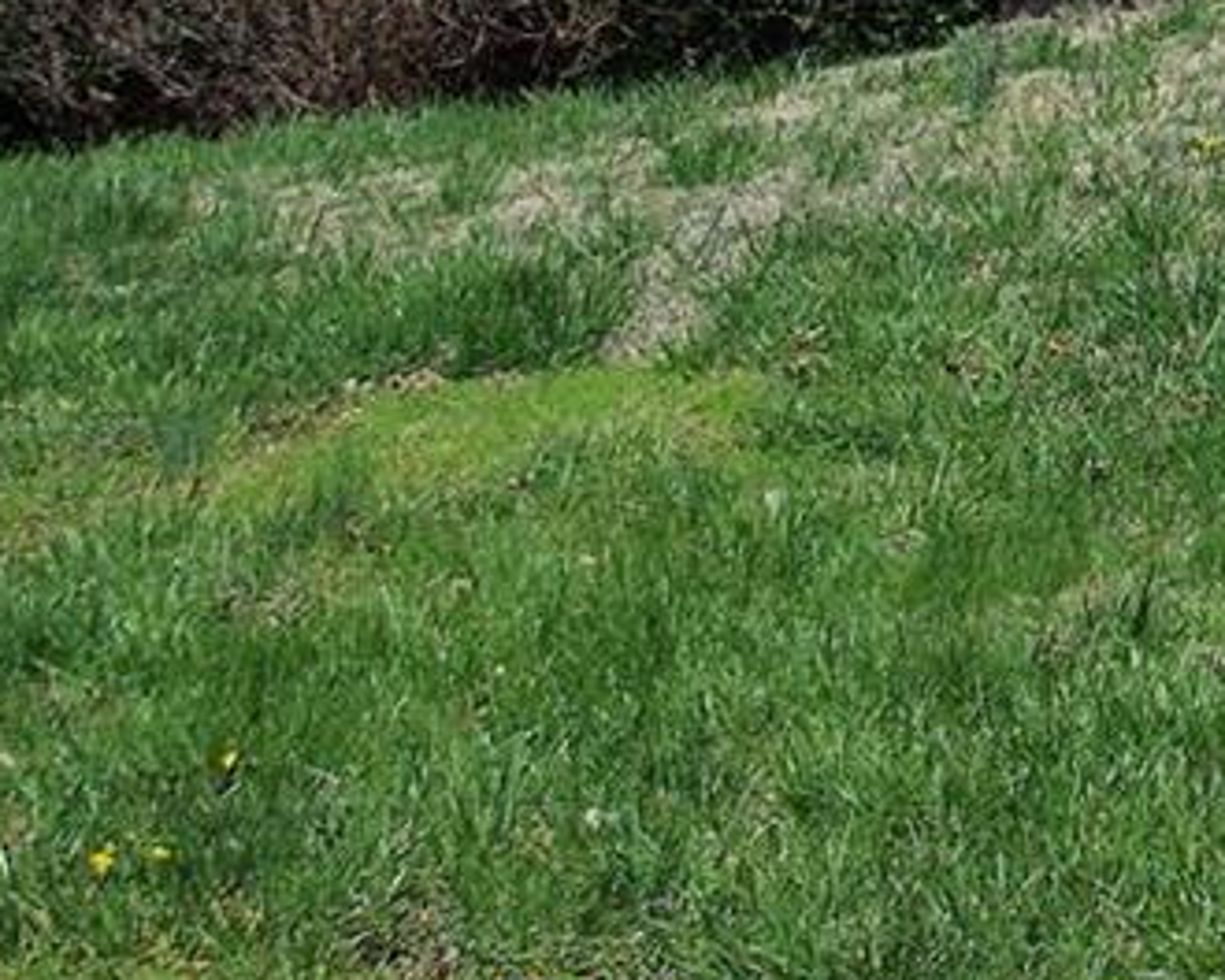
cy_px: -921
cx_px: 2454
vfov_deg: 8.3
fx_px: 6417
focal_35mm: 177
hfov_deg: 10.1
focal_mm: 26.25
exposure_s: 1/500
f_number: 9
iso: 200
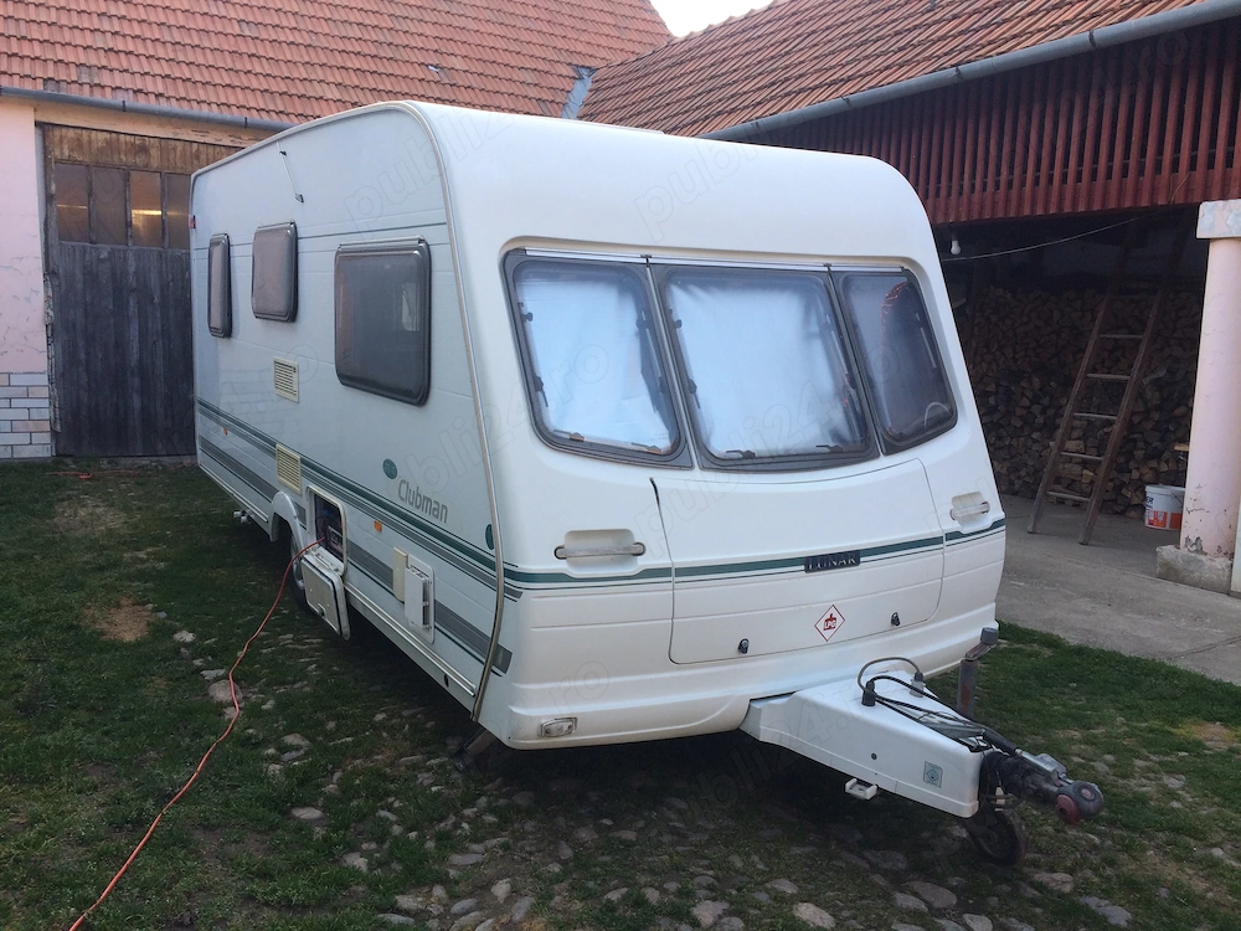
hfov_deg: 61.7
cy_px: 466
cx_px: 620
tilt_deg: -9.5
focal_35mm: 29
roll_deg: -1.5
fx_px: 1040
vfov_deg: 48.2
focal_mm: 4.15
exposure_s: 1/266
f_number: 2.2
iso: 32
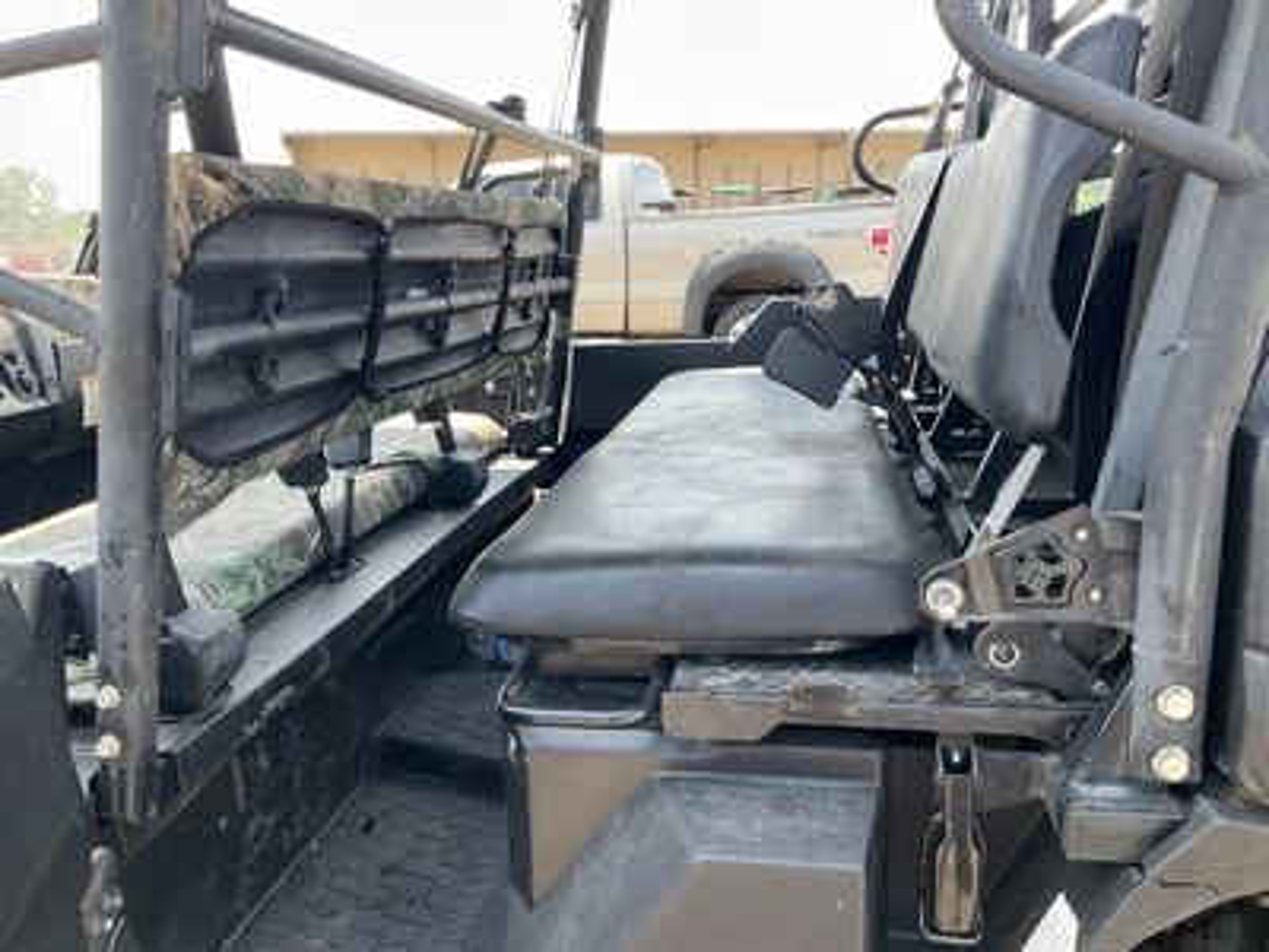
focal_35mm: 29
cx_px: 634
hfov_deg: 61.7
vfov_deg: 48.2
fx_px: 1063
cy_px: 476
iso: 20
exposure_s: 1/234
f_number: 1.8
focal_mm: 3
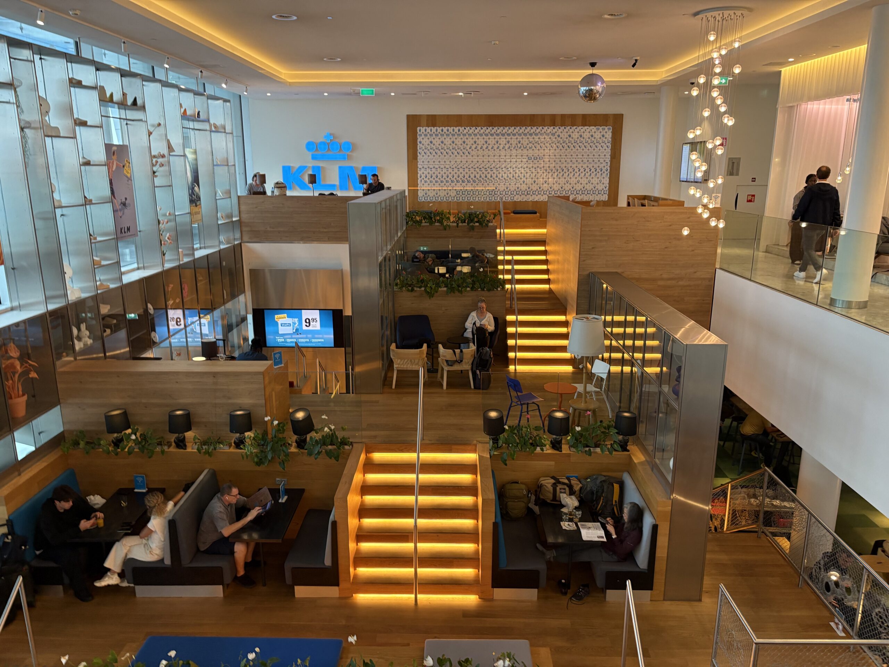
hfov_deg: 67.3
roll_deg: +0.6
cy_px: 334
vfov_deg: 53.1
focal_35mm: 26
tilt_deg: -12.5
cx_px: 444
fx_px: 668
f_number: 1.6
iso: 160
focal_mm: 5.96
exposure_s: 1/50
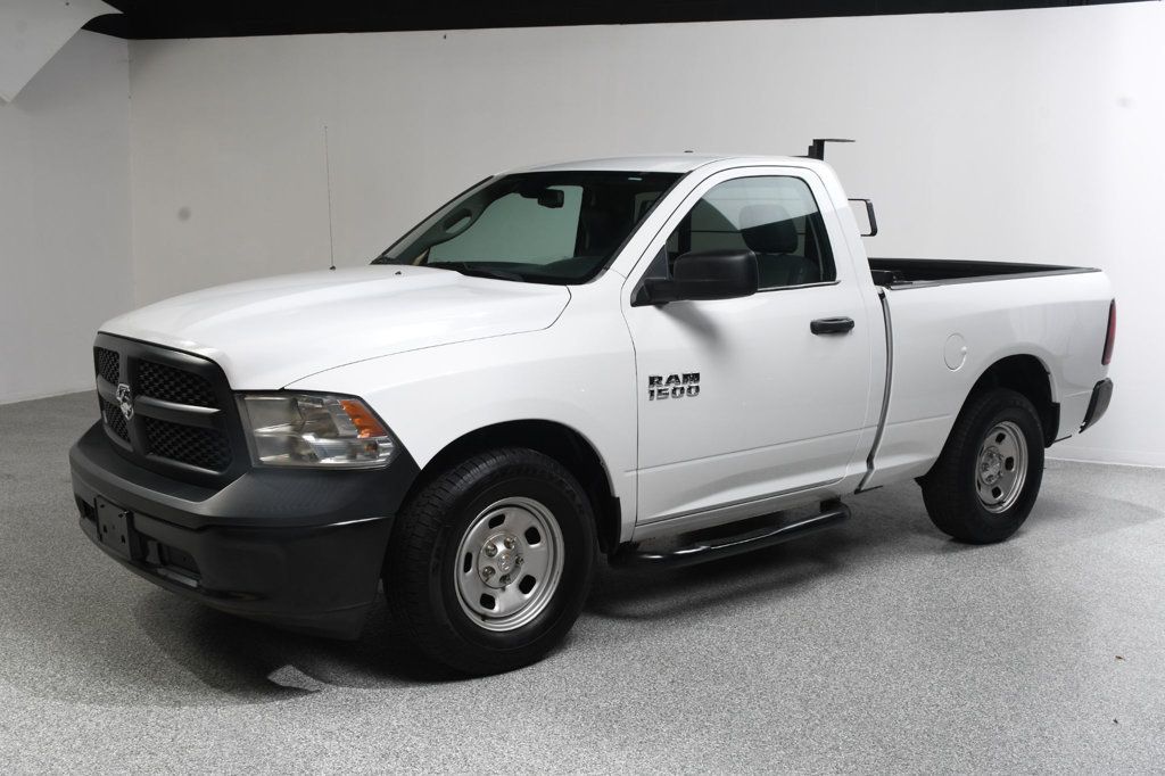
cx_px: 582
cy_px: 388
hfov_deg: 49.6
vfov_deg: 34.2
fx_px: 1262
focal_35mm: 39
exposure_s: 1/160
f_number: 11
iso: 100
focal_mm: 26
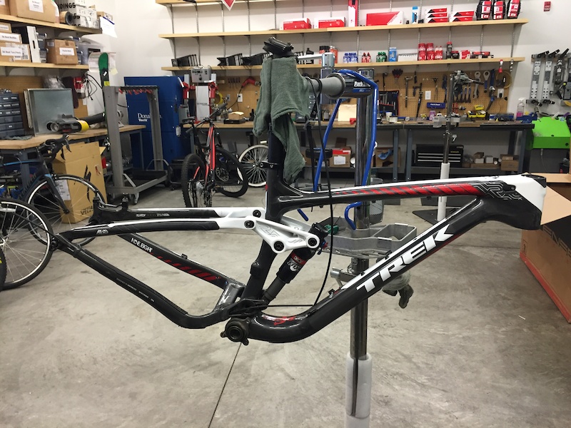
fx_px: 478
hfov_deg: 61.7
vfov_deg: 48.2
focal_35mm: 29
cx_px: 286
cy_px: 214
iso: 125
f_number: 2.2
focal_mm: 4.15
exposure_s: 1/30
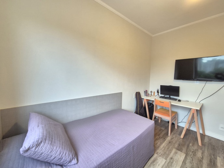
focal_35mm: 13
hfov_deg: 106.2
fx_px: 84
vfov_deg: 89.9
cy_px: 84
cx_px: 112
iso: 400
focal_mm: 2.2
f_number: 2.2
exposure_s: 1/60
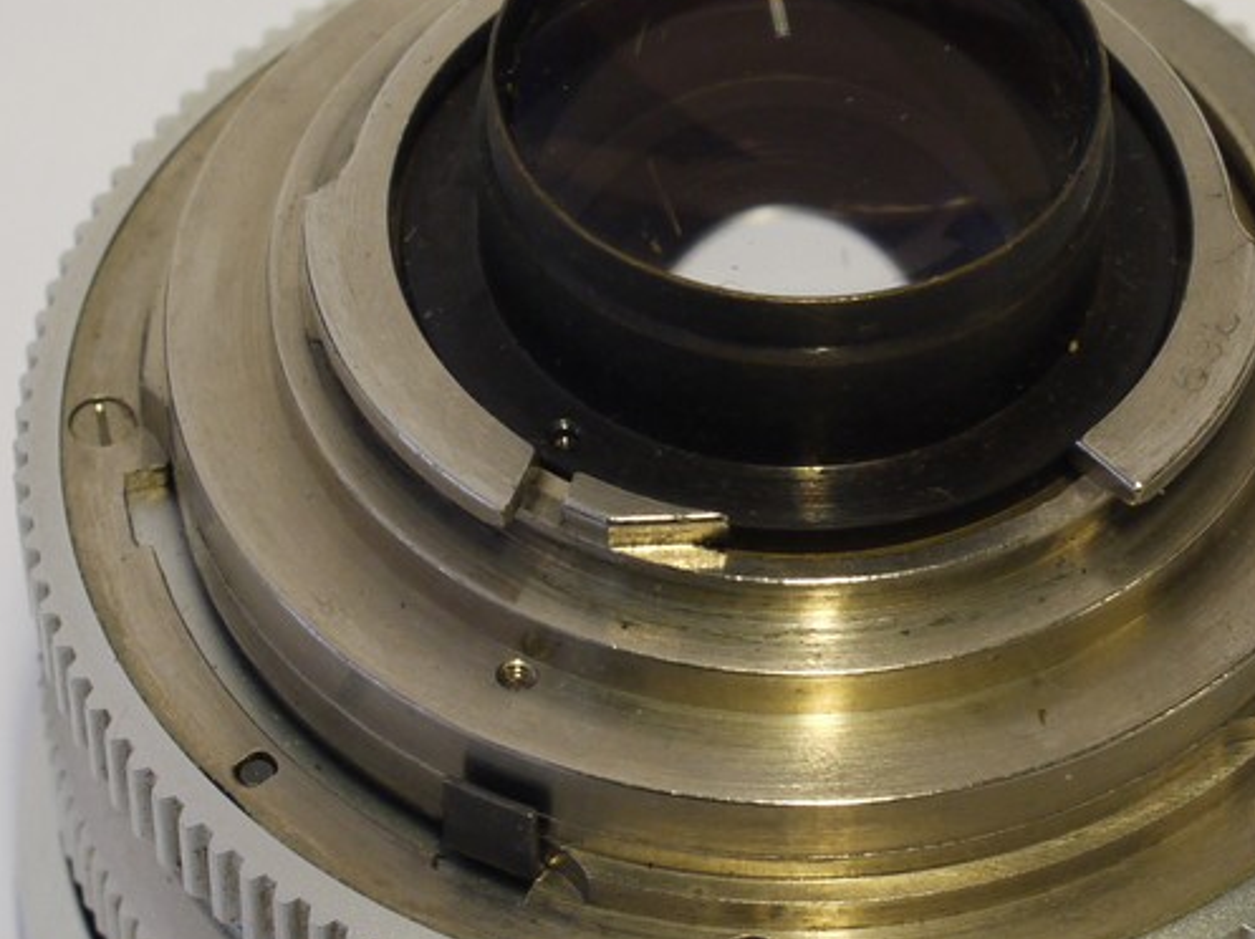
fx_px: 5253
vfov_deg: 10.2
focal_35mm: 145
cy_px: 613
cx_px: 884
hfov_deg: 13.6
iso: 400
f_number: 9
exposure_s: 1/13
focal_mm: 30
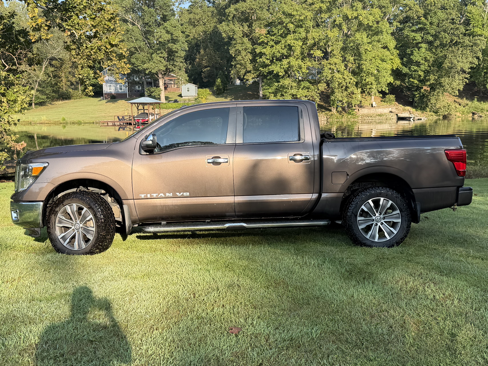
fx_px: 564
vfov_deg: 36.0
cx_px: 253
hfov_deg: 46.8
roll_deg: +1.4
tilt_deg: -7.6
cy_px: 180
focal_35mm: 40
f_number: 1.78
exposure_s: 1/1192
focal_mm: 6.76
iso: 80
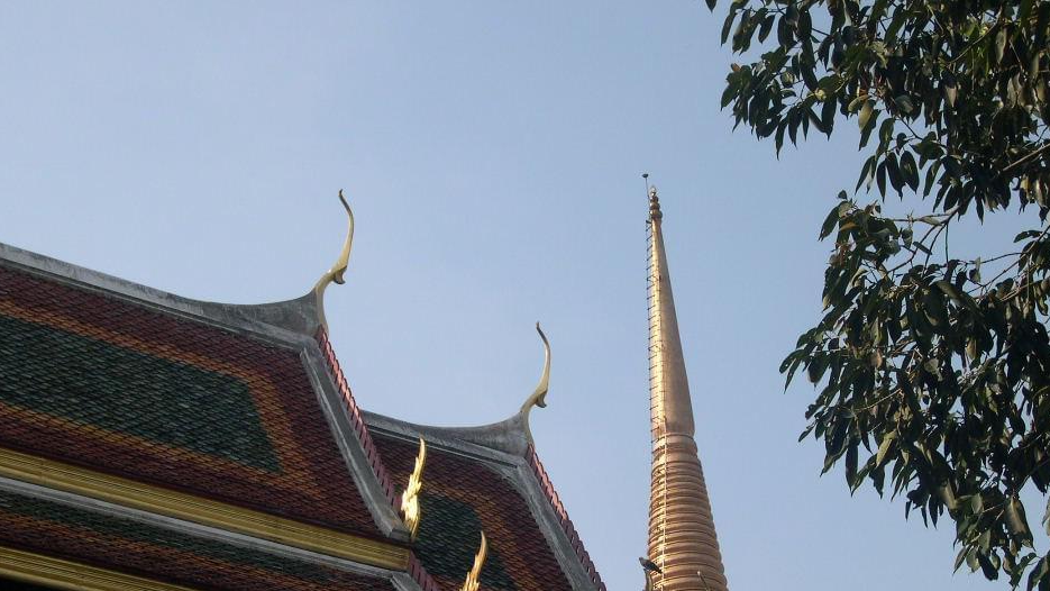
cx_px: 536
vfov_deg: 16.3
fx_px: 2060
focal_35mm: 74
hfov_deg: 28.6
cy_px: 412
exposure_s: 1/102
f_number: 9.6
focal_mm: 13.2
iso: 100
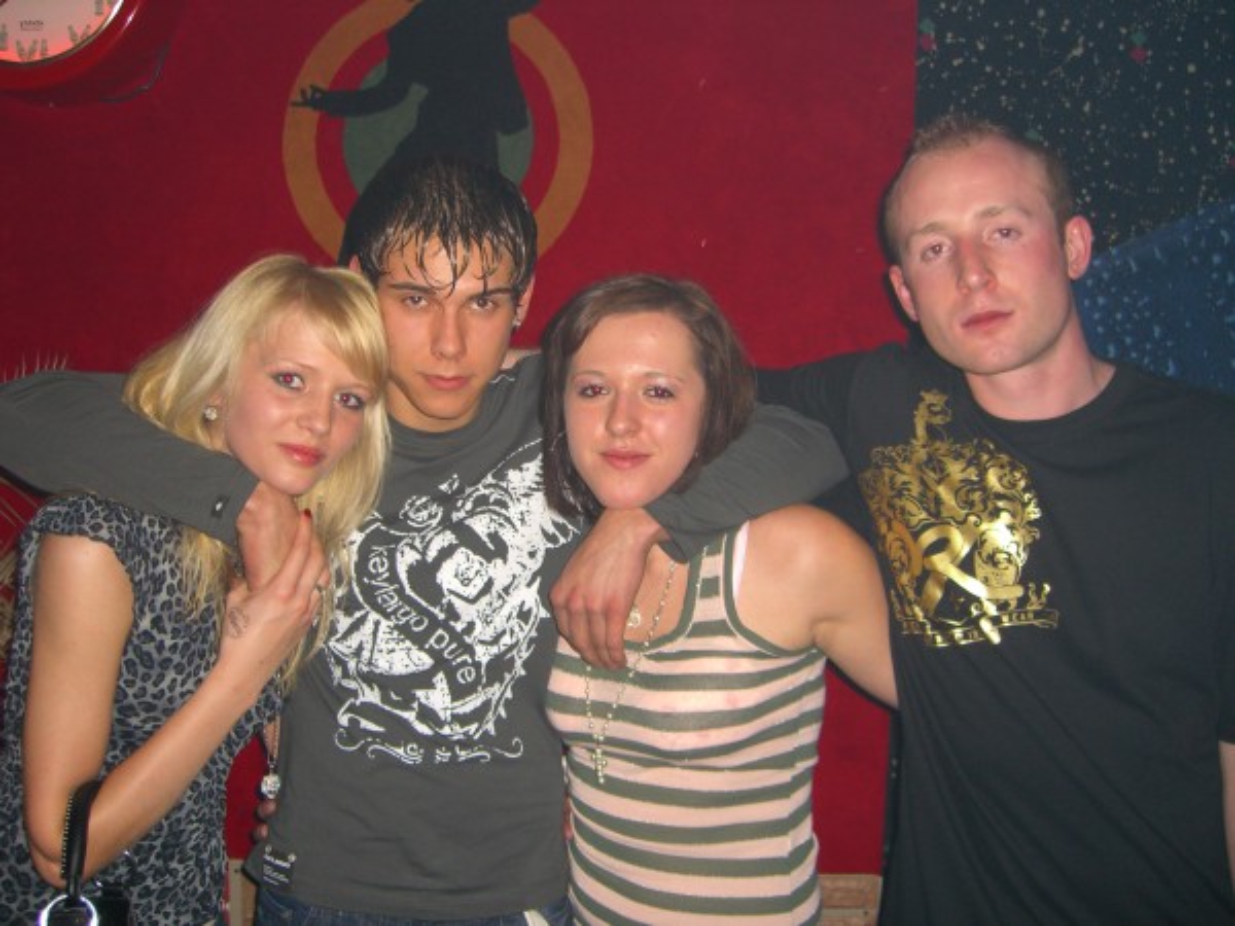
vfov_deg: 37.7
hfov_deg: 49.0
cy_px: 463
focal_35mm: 38
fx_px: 1356
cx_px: 618
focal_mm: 7.9
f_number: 2.8
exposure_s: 1/60
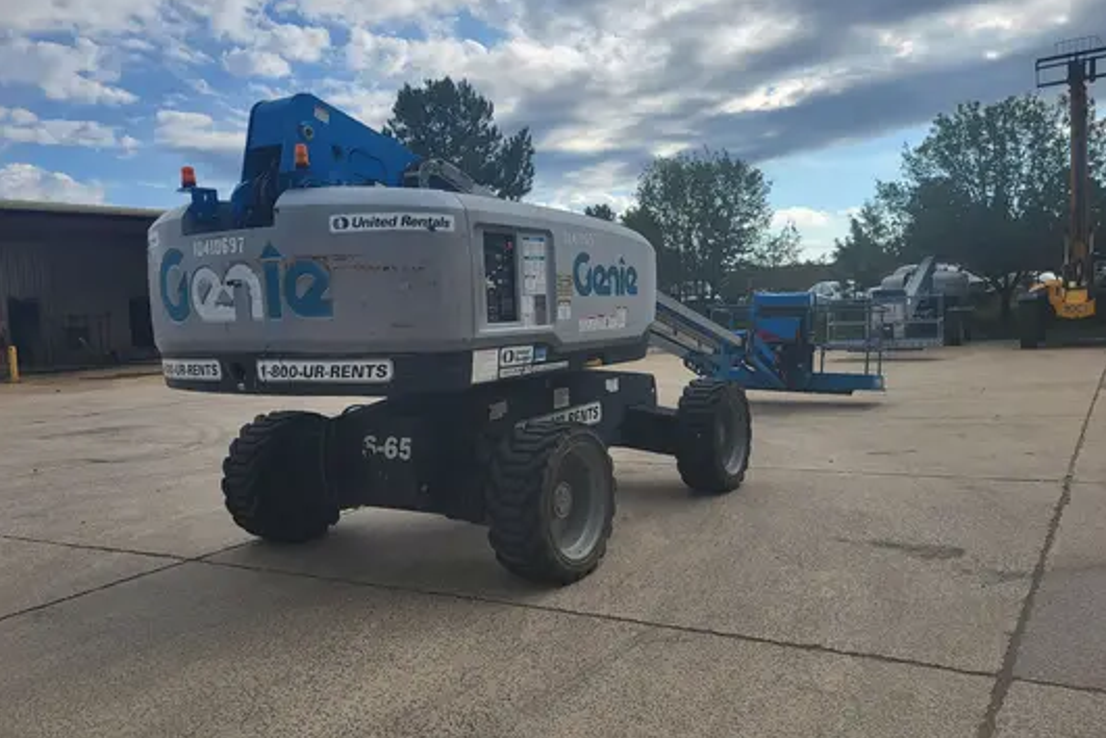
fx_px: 860
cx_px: 569
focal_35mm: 28
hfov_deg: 65.5
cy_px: 385
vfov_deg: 46.4
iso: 40
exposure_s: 1/2483
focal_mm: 5.4
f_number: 1.8
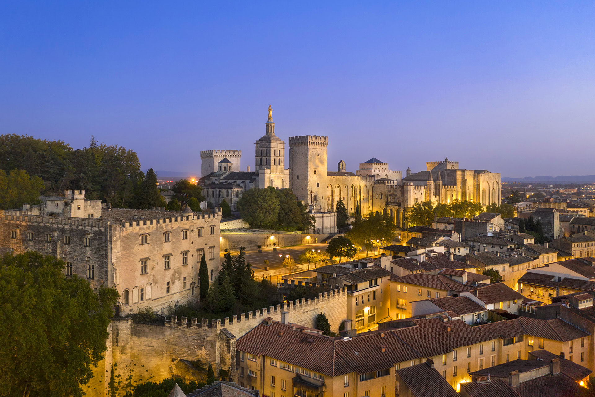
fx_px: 463
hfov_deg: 65.5
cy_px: 198
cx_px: 298
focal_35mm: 28
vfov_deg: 46.4
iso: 200
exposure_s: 1
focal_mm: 10.3
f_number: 3.2
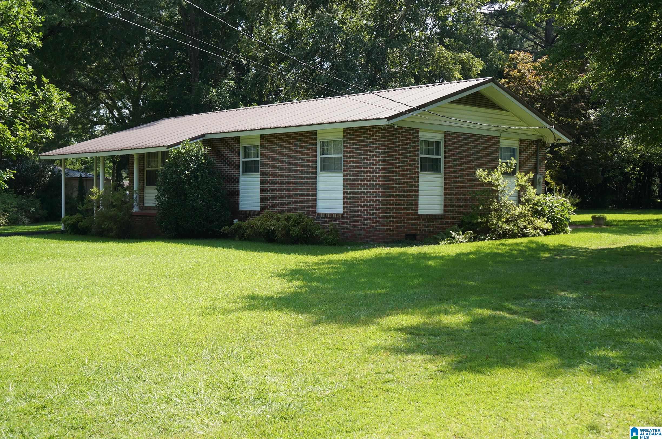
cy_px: 220
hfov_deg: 48.0
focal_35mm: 40
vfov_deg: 32.9
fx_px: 744
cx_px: 331
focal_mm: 27
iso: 100
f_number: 5
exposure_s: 1/250
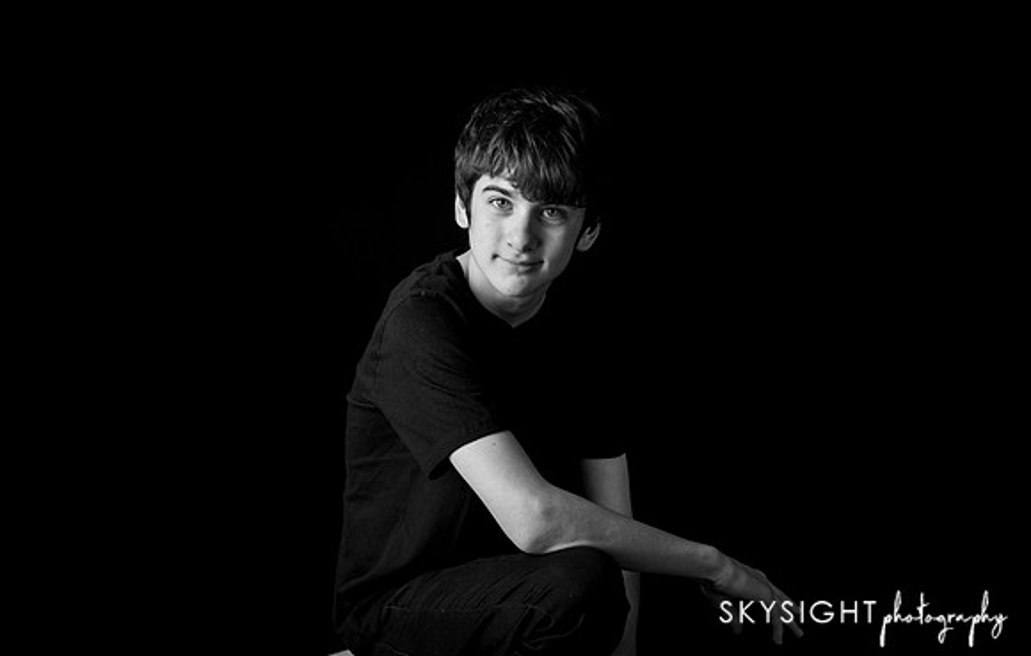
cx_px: 516
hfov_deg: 39.6
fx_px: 1431
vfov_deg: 25.8
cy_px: 343
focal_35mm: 51
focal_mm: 50
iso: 320
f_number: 4
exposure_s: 1/60
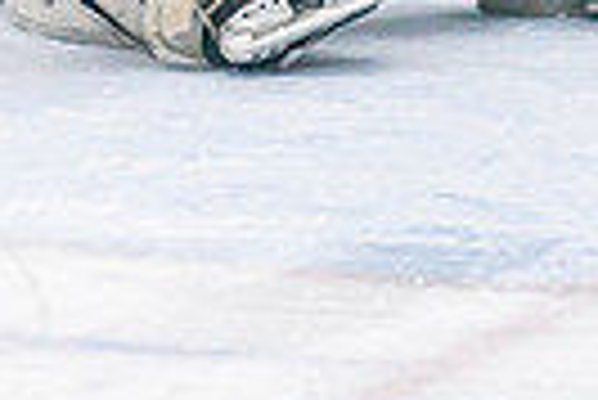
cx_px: -212
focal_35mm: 564
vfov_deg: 2.4
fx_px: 9379
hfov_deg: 3.6
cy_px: -166
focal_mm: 98
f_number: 2.8
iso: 3200
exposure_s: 1/1250
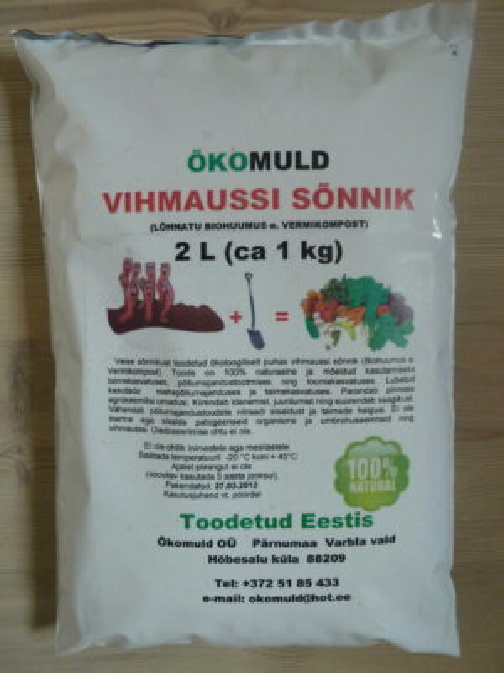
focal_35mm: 25
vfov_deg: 69.4
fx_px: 485
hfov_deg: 54.9
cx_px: 252
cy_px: 336
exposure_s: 1/30
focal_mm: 4.1
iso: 320
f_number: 3.3
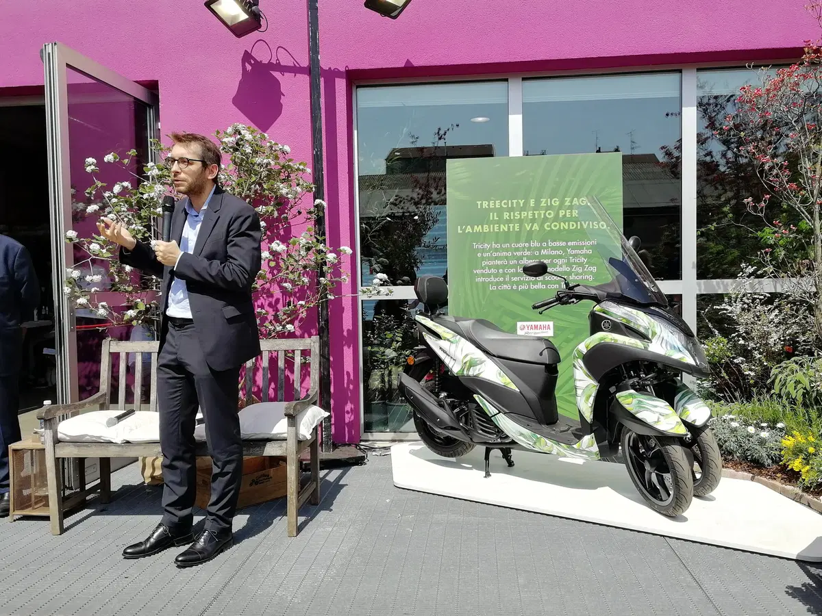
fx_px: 641
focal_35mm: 27
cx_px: 411
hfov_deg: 65.3
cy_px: 308
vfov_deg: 51.4
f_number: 2.2
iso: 50
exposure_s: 1/1307
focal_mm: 3.95
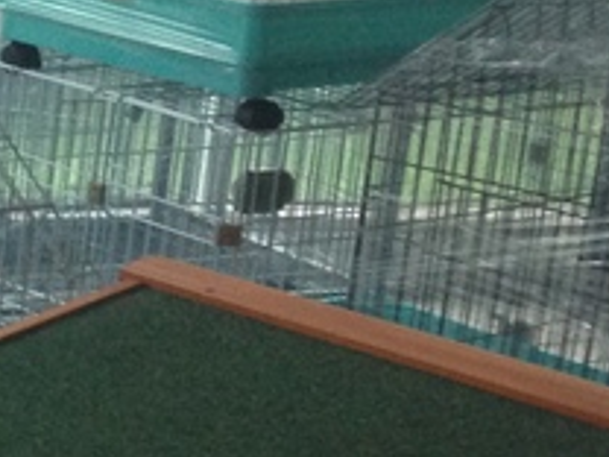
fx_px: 2780
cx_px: -796
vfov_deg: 9.4
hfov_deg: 10.8
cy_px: 335
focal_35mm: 158
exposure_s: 1/20
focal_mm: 4.12
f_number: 2.4
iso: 160
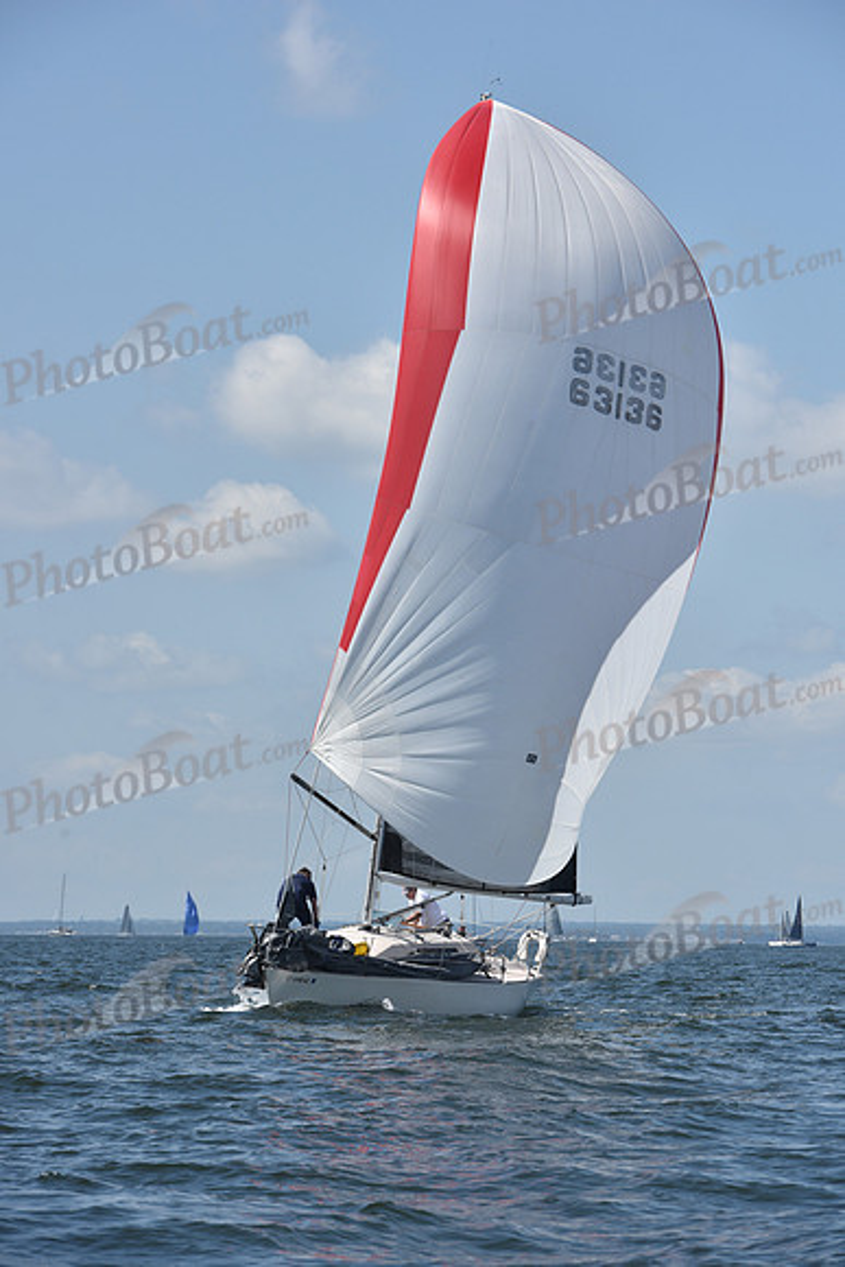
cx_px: 422
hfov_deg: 9.2
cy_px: 634
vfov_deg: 13.7
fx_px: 5278
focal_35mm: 150
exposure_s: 1/1250
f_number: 9
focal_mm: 150
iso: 320
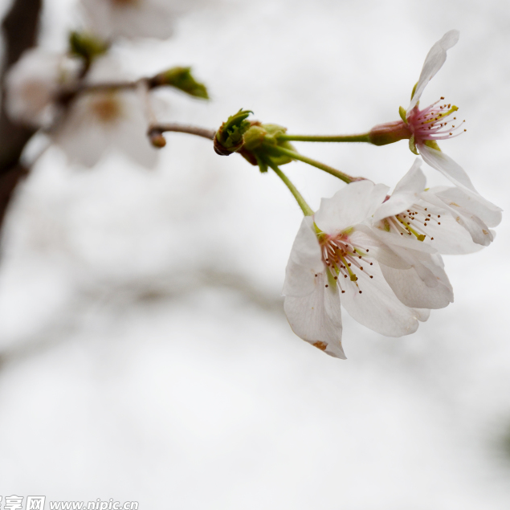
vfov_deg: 10.7
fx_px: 2734
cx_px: 380
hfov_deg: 10.6
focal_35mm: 164
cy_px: 247
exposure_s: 1/250
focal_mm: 80
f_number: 8
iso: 200
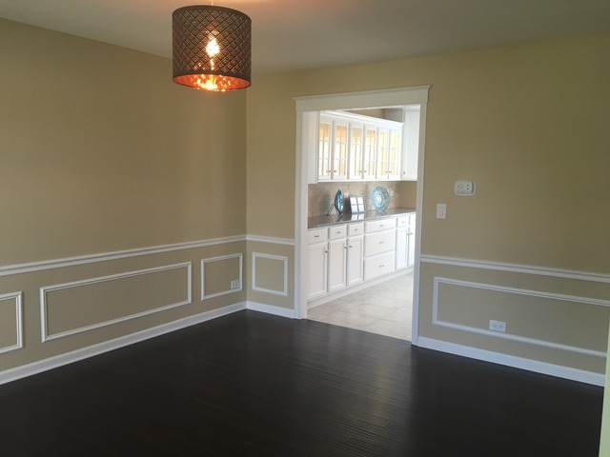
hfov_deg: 61.7
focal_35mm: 29
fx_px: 511
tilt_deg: -5.2
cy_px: 228
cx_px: 305
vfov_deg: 48.2
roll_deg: -1.5
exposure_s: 1/15
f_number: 2.2
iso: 25
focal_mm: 4.15
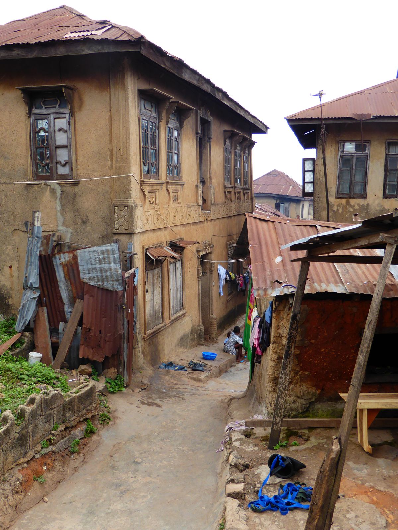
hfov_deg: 42.9
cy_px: 265
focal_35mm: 33
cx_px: 199
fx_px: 506
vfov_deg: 55.4
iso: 80
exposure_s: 1/160
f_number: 3.6
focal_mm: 5.8
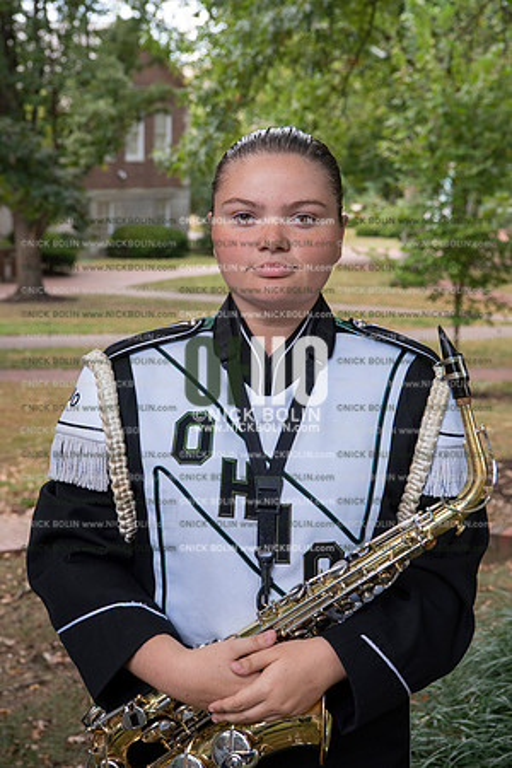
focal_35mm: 70
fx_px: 1493
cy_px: 384
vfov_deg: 28.8
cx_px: 256
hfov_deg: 19.5
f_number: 8
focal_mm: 70
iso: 500
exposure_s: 1/100
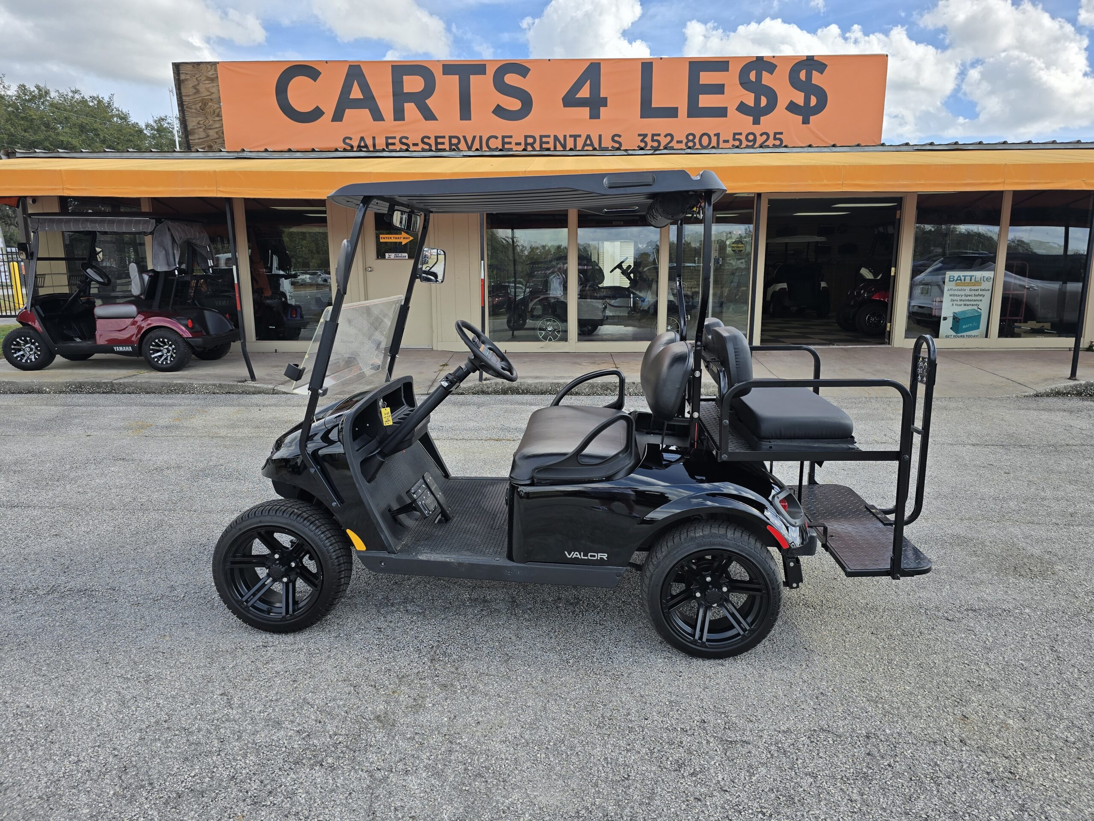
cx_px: 547
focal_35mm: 23
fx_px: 727
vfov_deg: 58.9
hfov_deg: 73.9
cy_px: 410
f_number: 1.7
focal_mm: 6.3
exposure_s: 1/668
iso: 12
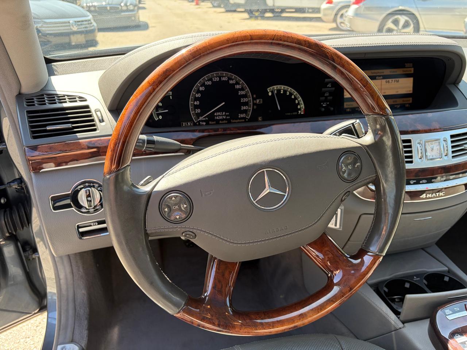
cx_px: 234
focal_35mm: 26
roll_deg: +2.6
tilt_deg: -27.0
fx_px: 351
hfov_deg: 67.3
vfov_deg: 53.1
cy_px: 175
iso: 50
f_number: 1.6
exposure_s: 1/172
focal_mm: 5.96
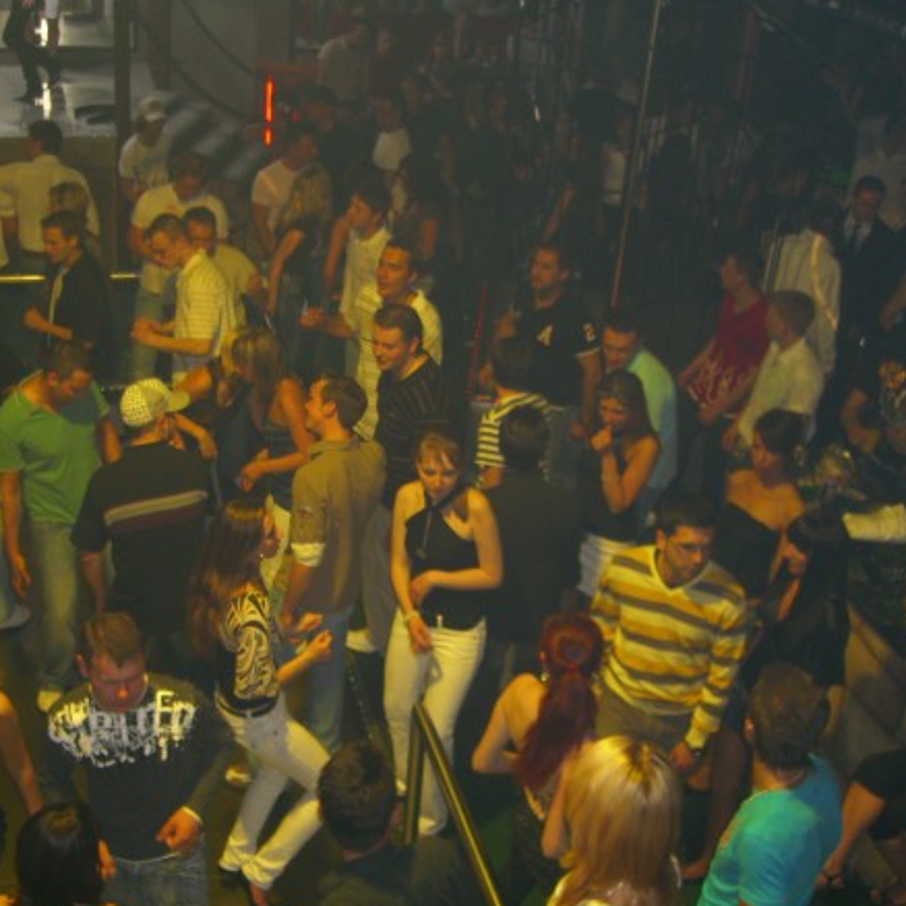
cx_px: 333
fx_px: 1362
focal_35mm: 46
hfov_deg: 36.6
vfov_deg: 36.8
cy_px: 455
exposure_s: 1/60
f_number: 2.8
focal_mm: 7.9
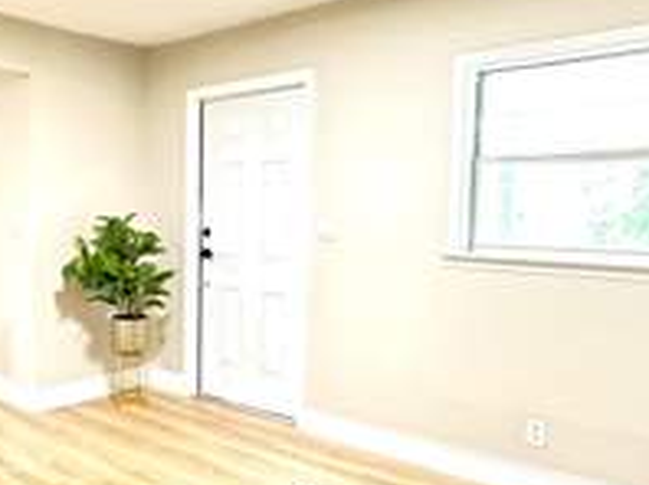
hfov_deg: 53.4
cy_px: 277
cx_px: 239
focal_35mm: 34
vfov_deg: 41.6
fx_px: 637
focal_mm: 2.22
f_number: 2.2
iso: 1000
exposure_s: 1/40
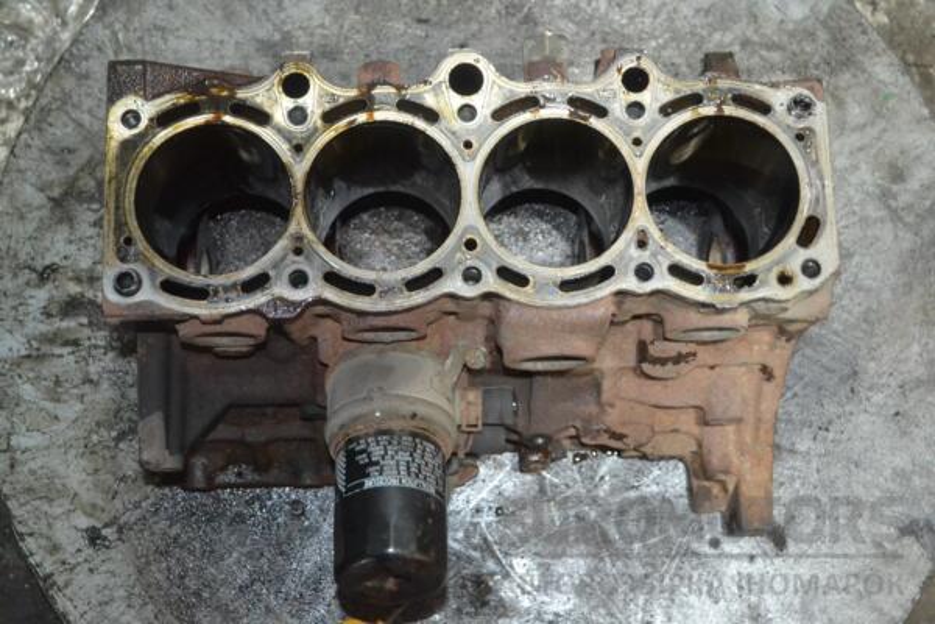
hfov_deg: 36.9
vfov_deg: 25.1
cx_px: 468
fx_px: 1402
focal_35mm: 54
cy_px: 312
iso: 3200
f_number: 5
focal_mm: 36
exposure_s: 1/60
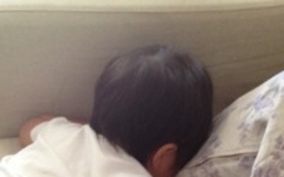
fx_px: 572
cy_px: 276
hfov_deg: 27.8
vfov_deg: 15.9
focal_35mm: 74
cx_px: 157
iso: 200
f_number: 2.4
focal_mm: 4.28
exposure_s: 1/20
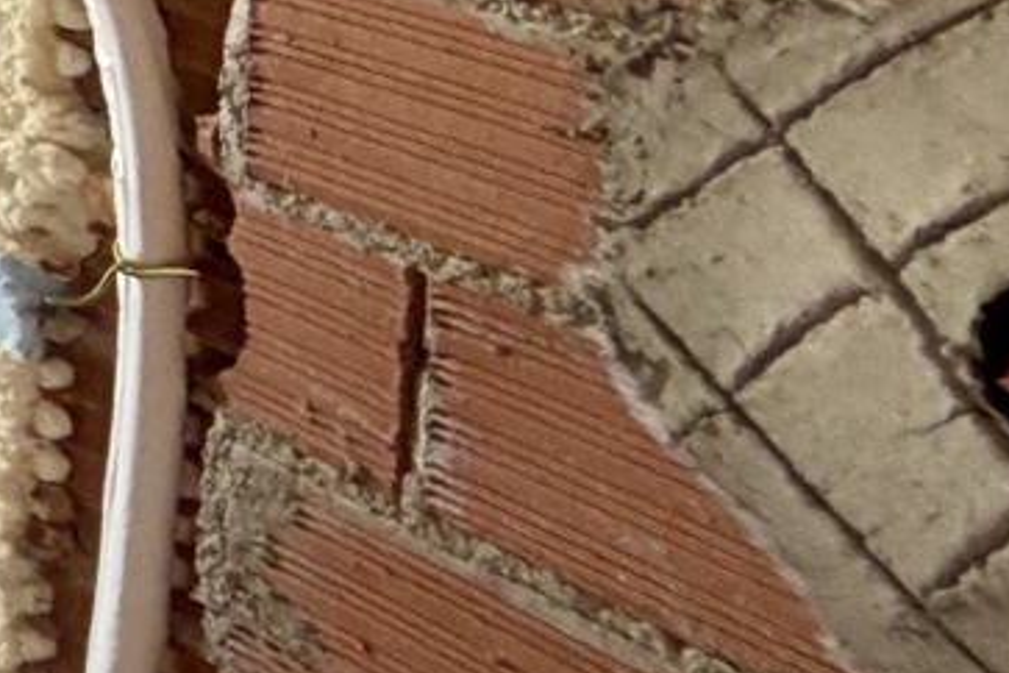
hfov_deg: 13.9
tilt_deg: -1.1
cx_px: -1590
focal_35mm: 77
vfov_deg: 15.0
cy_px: -603
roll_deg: -1.8
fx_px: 2158
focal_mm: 2.22
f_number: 2.2
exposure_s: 1/121
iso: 200
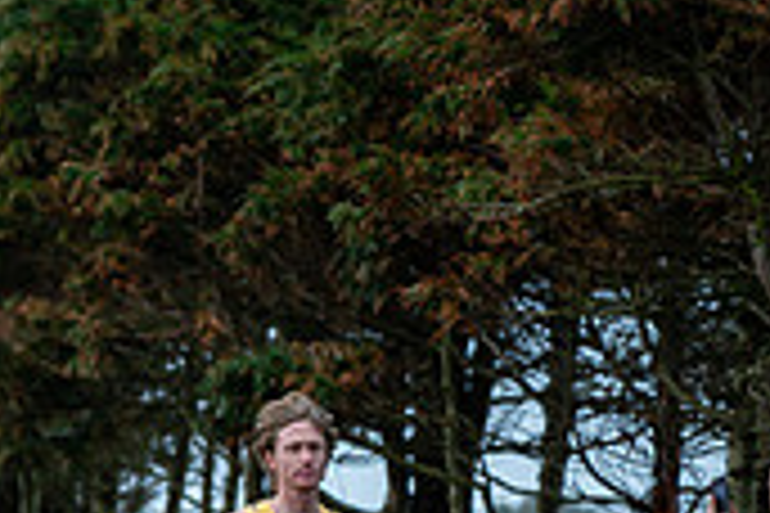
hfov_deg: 8.6
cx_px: -212
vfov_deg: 5.7
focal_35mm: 237
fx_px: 5069
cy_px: 722
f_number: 2.8
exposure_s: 1/1250
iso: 320
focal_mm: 70
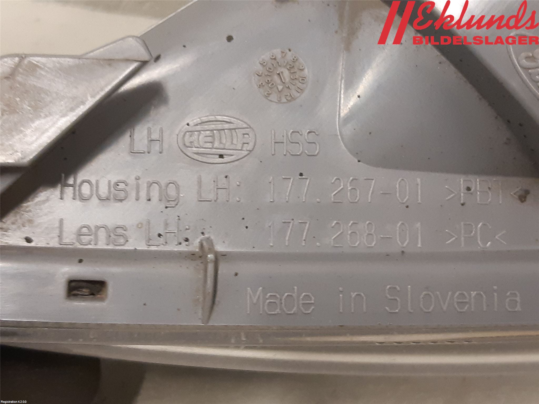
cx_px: 270
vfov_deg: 53.1
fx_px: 405
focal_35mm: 26
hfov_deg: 67.3
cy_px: 202
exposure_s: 1/50
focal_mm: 3.93
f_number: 1.7
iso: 250
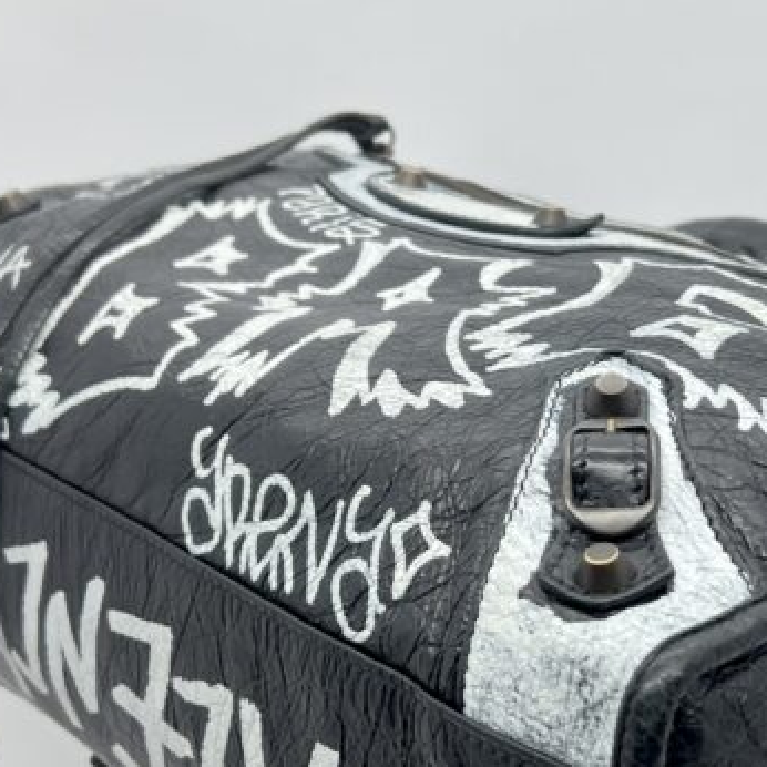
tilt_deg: -19.1
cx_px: 501
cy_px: 512
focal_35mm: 68
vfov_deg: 25.2
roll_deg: +0.0
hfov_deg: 25.2
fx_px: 1705
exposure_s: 1/100
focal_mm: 5.7
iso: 40
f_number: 1.5
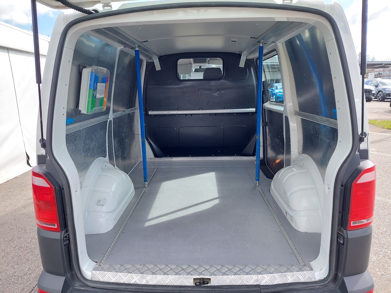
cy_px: 146
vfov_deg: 56.8
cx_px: 196
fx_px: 271
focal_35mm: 24
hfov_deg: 71.6
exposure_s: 1/211
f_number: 1.8
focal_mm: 5.23
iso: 40
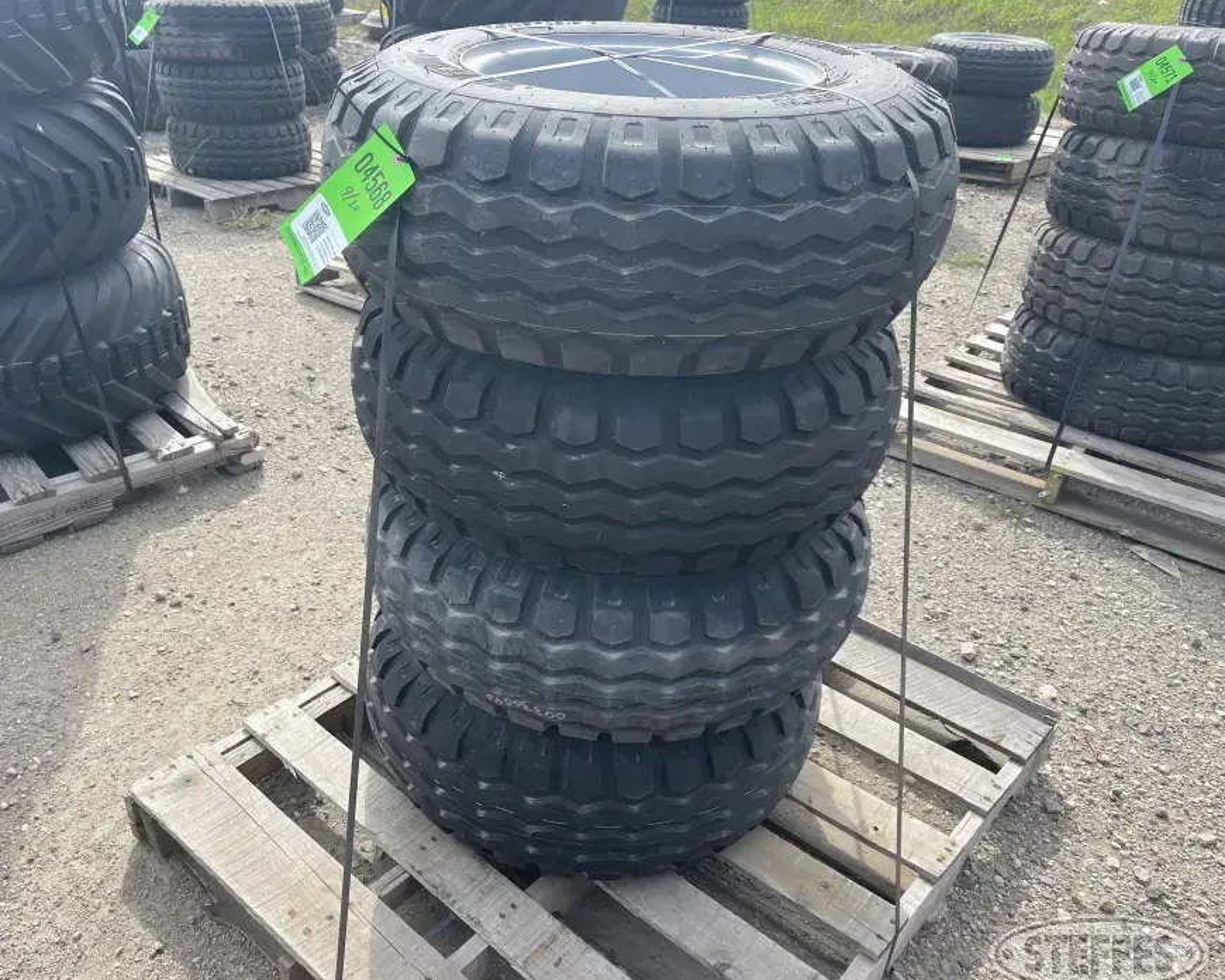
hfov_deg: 62.1
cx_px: 563
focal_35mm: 28
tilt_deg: -27.7
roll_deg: -0.3
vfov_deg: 51.5
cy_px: 504
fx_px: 1015
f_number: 1.6
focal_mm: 5.1
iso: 32
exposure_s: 1/1225
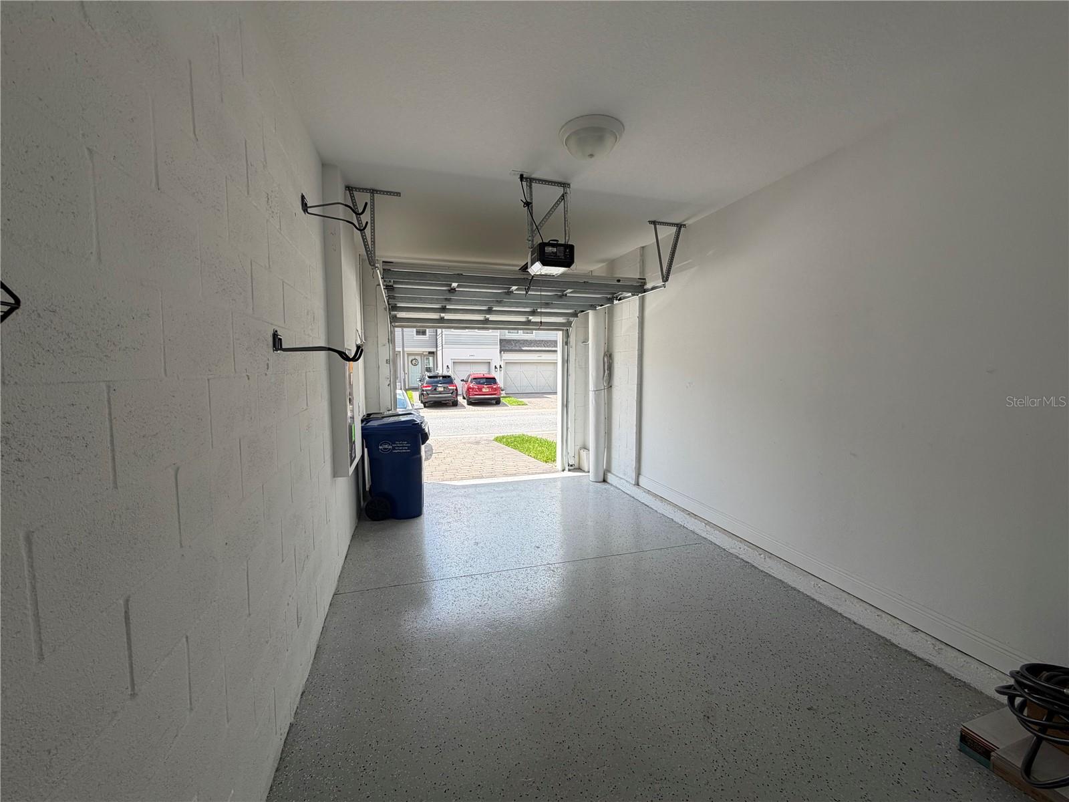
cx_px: 534
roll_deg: +0.6
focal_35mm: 14
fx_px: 432
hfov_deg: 102.1
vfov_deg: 85.7
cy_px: 401
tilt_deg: -5.1
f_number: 2.2
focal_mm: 2.22
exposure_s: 1/370
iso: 50
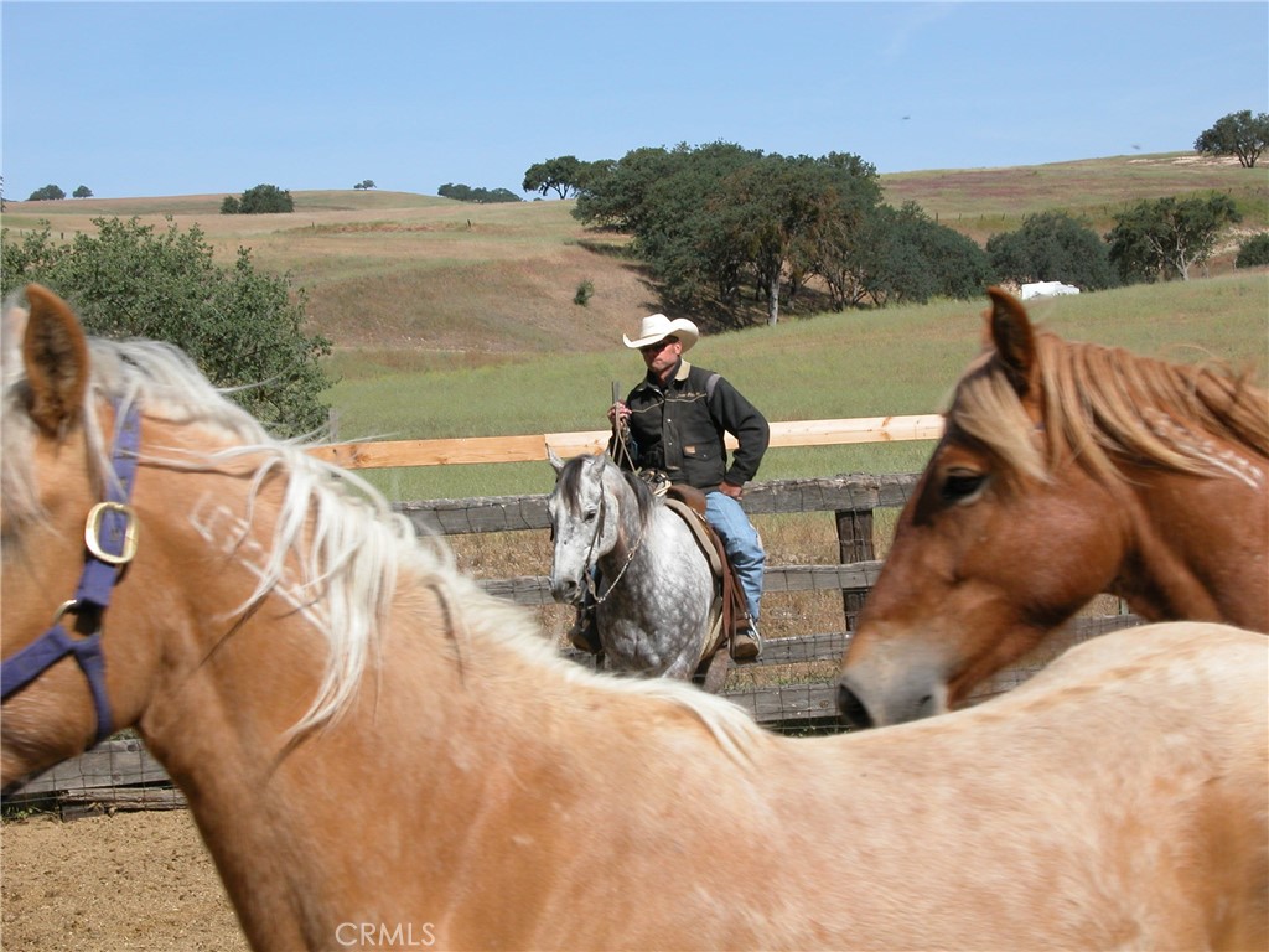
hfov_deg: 25.0
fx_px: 2859
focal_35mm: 78
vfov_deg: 18.9
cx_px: 634
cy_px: 476
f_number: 6.8
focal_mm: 19.9
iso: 100
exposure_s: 1/366
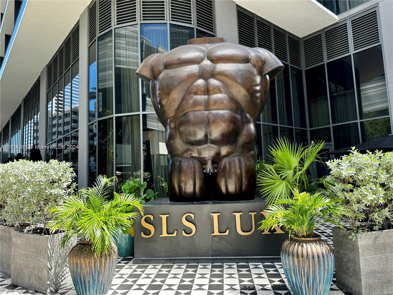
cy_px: 148
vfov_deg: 56.8
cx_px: 196
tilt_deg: +5.6
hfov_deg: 71.6
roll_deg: +2.0
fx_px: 272
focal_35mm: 24
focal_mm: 6.76
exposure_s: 1/522
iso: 80
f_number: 1.78
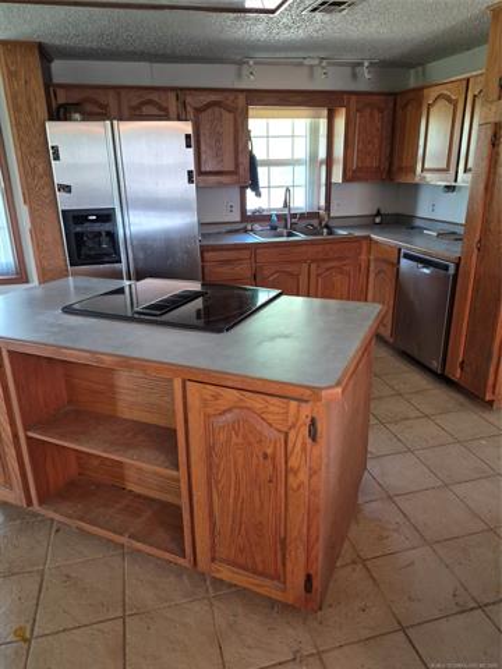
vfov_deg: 73.9
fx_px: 445
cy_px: 334
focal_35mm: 23
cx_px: 251
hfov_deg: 58.9
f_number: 1.8
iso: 800
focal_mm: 5.4
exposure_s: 1/120
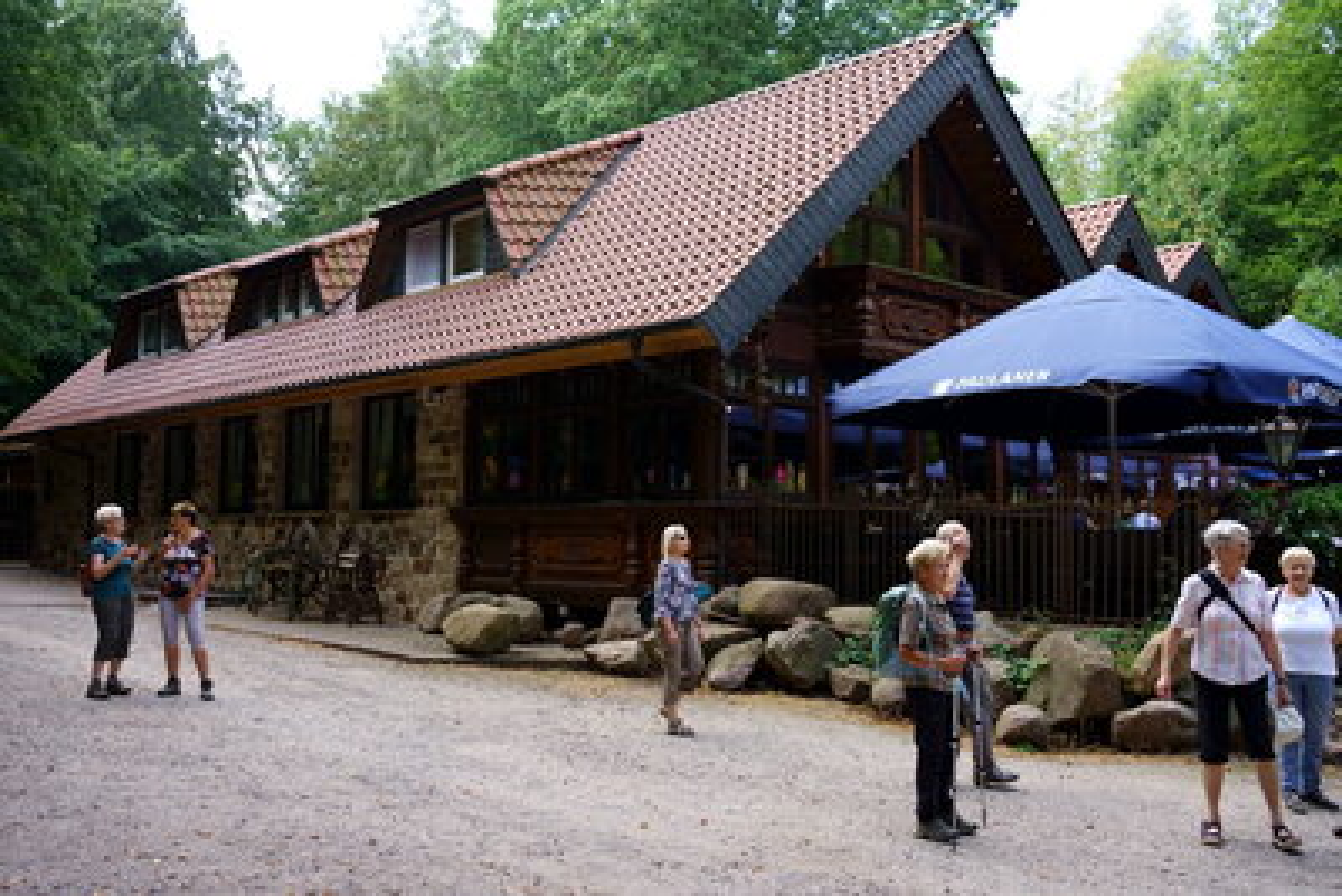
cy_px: 448
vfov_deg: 37.9
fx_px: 1305
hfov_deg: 54.4
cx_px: 671
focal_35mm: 35
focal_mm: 35
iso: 100
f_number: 5.6
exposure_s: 1/60
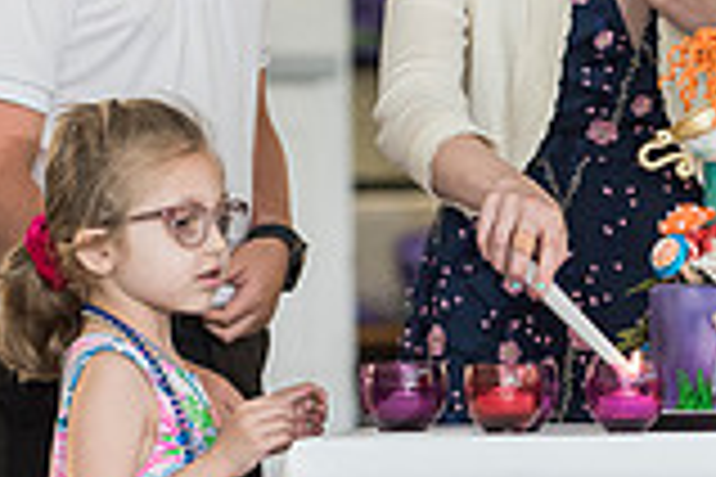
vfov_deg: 2.9
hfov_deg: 4.4
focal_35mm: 473
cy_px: 322
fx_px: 9407
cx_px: 550
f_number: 4
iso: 1000
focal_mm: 125
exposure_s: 1/160
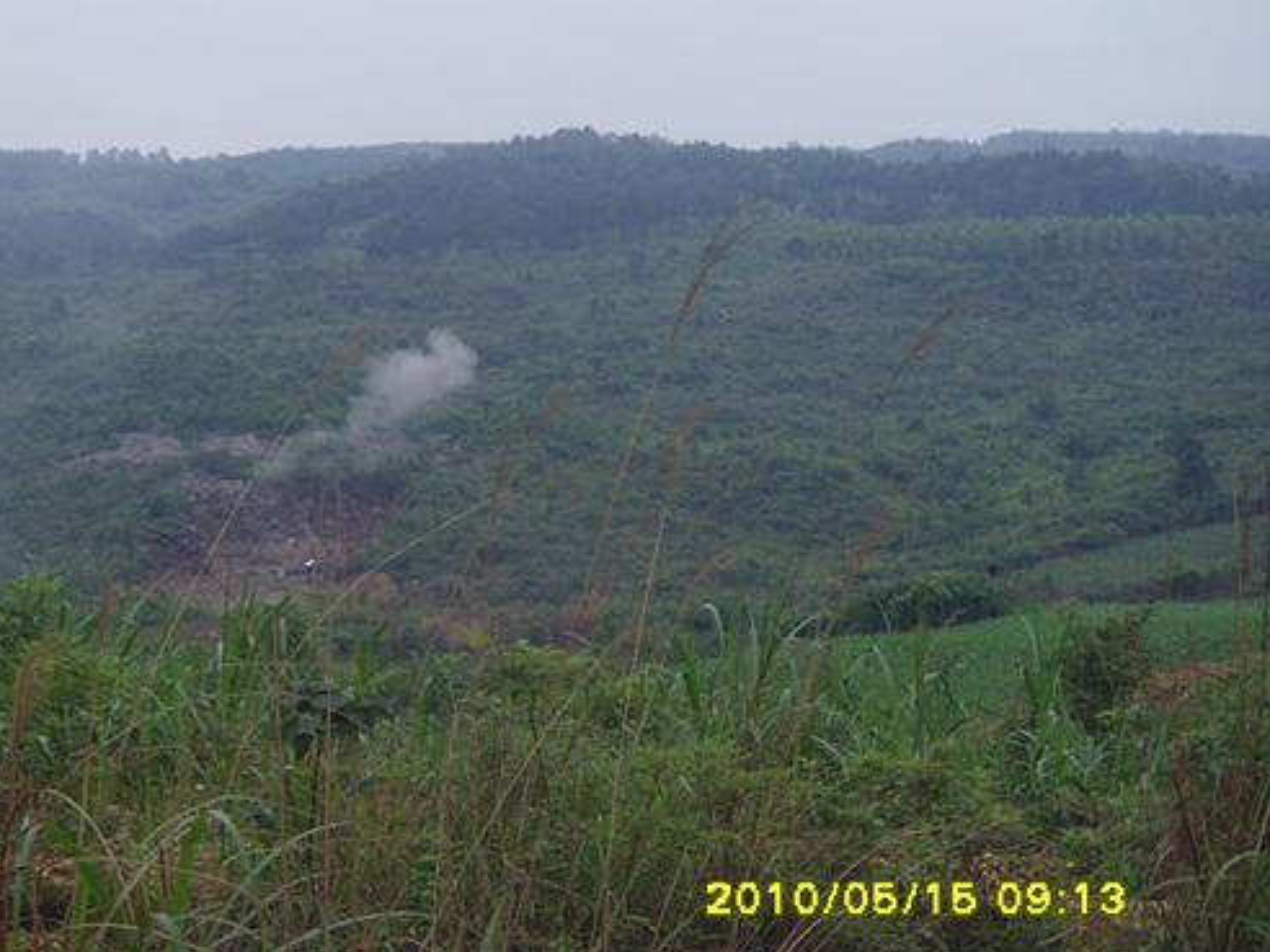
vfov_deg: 16.2
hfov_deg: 21.5
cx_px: 447
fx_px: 3339
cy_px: 408
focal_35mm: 91
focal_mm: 11.8
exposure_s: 1/350
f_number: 4.1
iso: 80
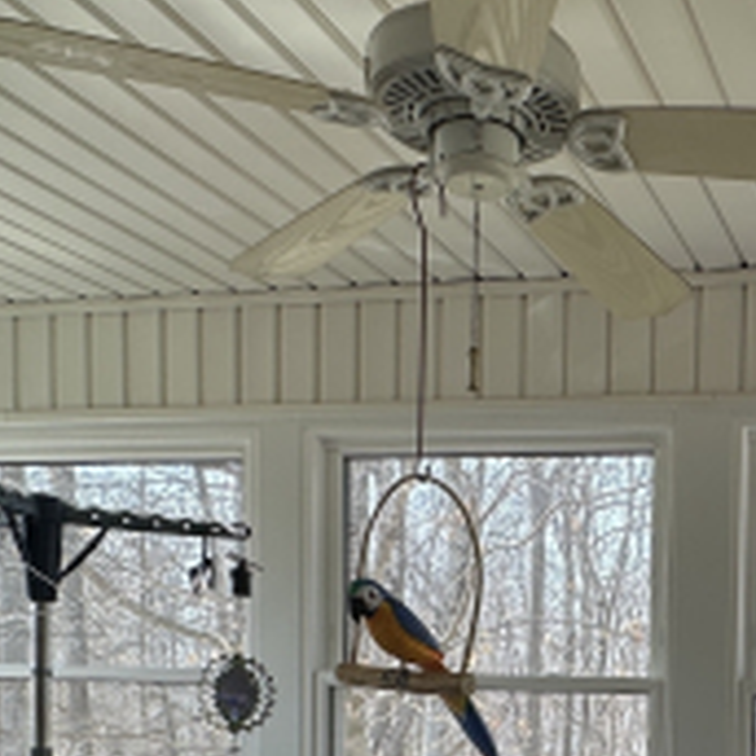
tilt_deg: -4.0
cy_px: 796
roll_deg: -2.2
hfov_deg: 32.4
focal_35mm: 48
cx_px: 763
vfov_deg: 31.9
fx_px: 1186
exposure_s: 1/169
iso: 40
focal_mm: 2.22
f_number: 2.2
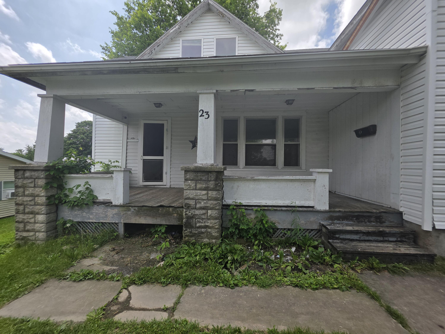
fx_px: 167
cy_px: 167
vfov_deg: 89.9
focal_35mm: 13
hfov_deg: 106.2
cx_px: 222
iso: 40
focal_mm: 2.2
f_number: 1.9
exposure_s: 1/1437
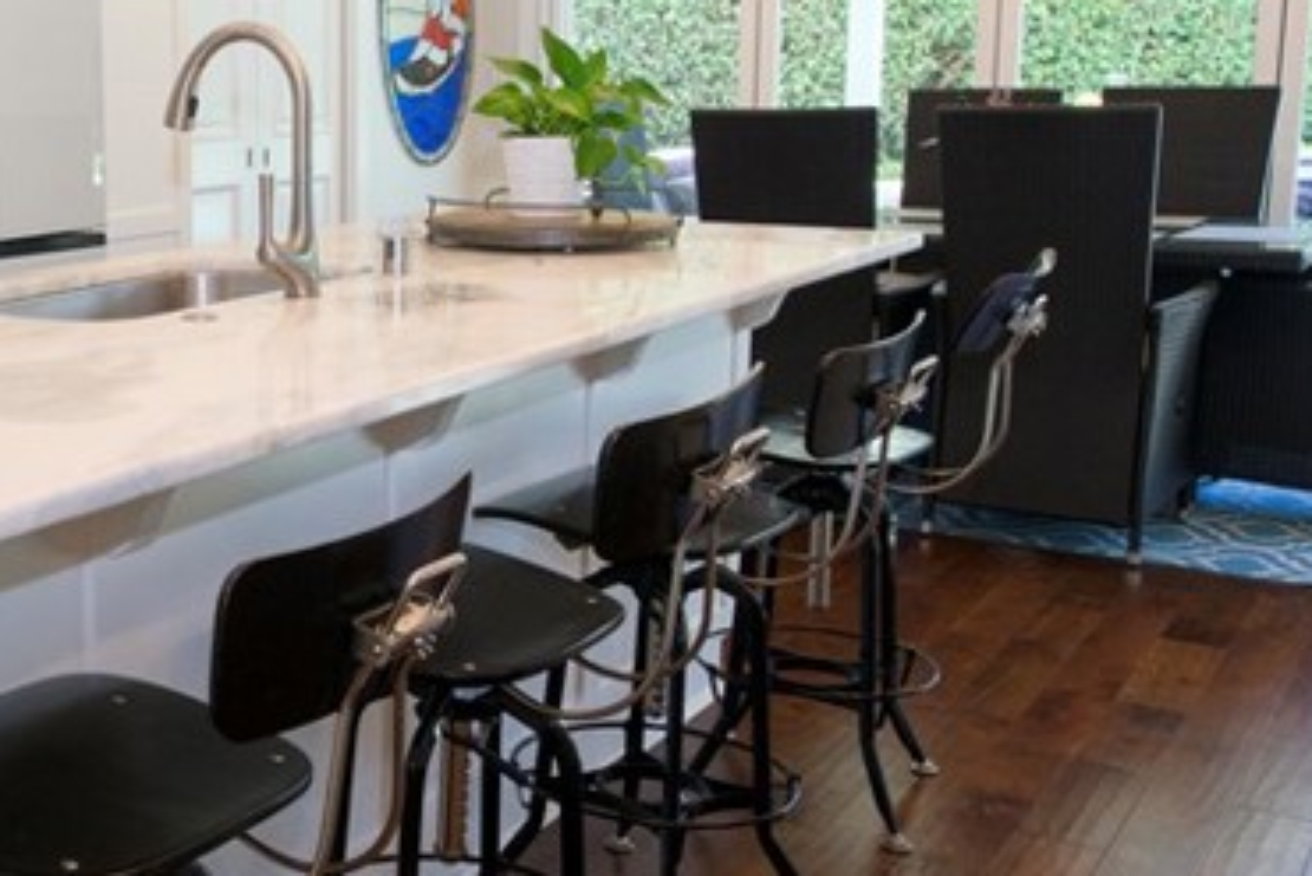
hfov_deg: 38.0
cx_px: 50
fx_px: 1713
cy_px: 383
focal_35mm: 47
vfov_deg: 28.6
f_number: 6.3
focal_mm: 17
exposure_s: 1/80
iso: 1000
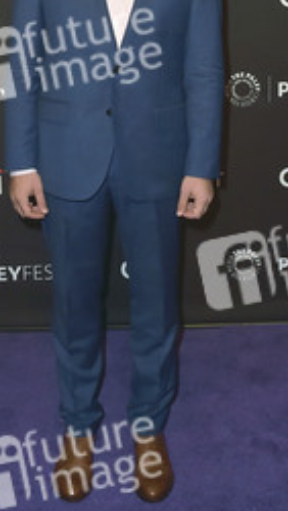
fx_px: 705
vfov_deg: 39.2
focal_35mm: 52
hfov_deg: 23.1
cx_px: 117
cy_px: 159
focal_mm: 31
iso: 500
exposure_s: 1/320
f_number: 6.3
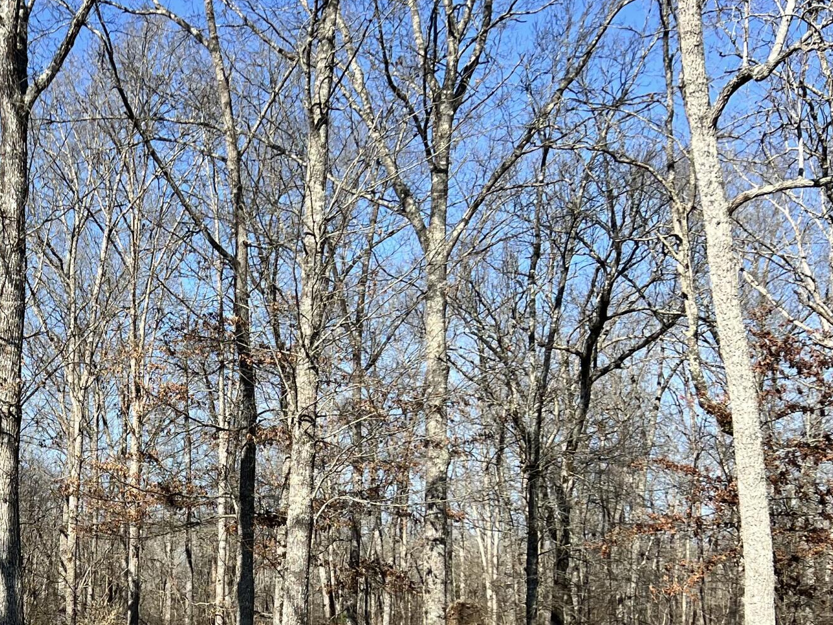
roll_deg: -1.3
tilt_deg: +0.0
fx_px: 1420
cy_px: 619
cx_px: -36
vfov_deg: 23.8
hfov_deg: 30.0
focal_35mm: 59
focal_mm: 5.7
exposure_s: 1/2571
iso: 50
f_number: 1.5
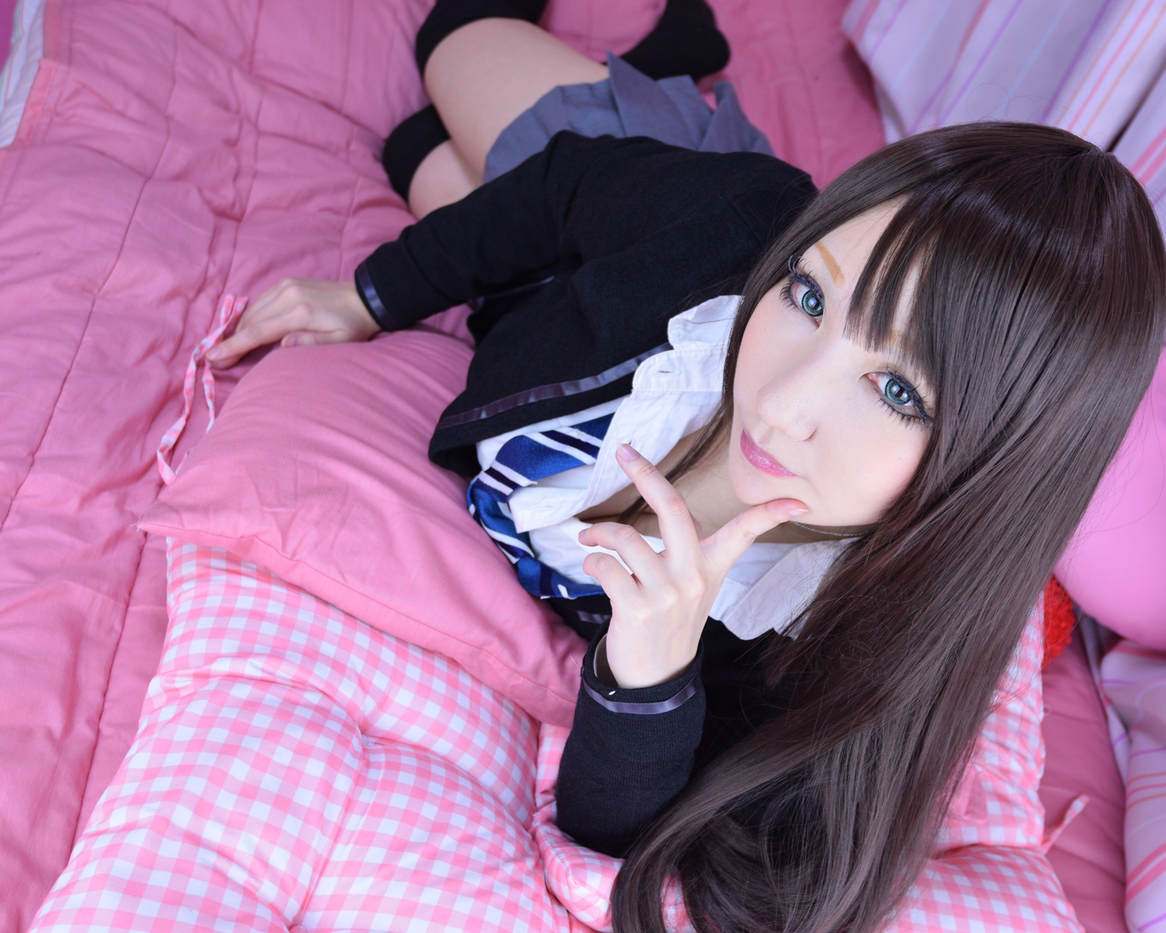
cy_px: 471
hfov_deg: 46.2
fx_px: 1366
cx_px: 595
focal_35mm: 40
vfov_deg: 37.7
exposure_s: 1/80
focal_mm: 23
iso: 400
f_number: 4
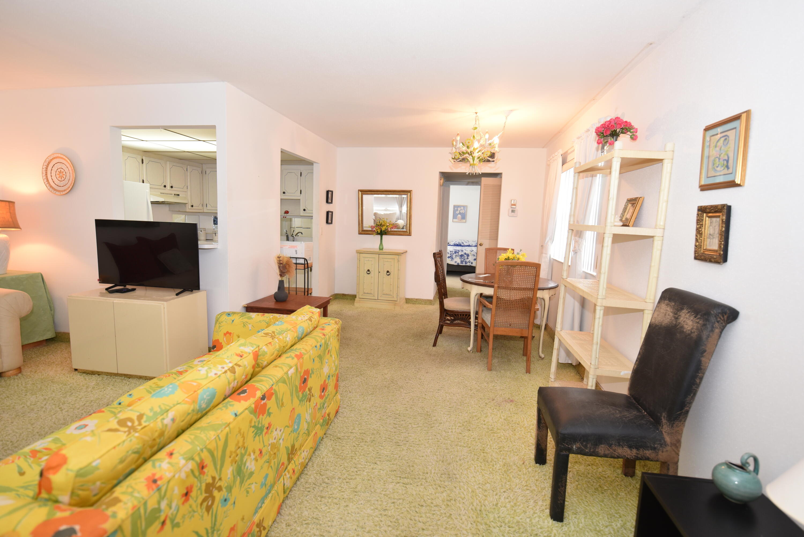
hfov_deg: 93.3
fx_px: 380
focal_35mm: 17
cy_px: 268
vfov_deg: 70.5
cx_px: 402
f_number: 2.8
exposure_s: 1/60
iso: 900
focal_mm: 17
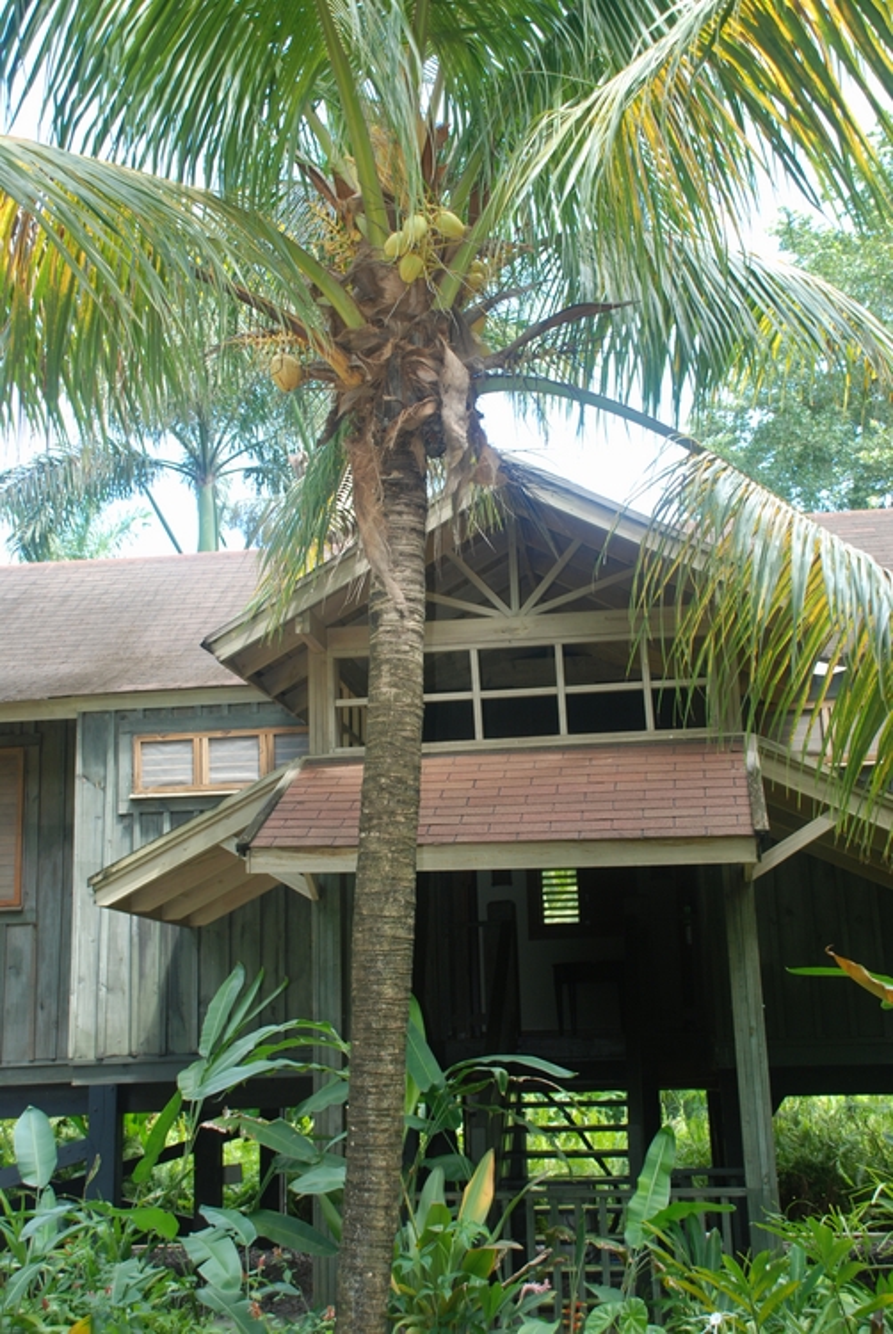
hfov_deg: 29.0
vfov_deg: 42.3
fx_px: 1725
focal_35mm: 46
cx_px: 446
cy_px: 667
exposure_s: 1/60
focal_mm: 31
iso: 200
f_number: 4.2
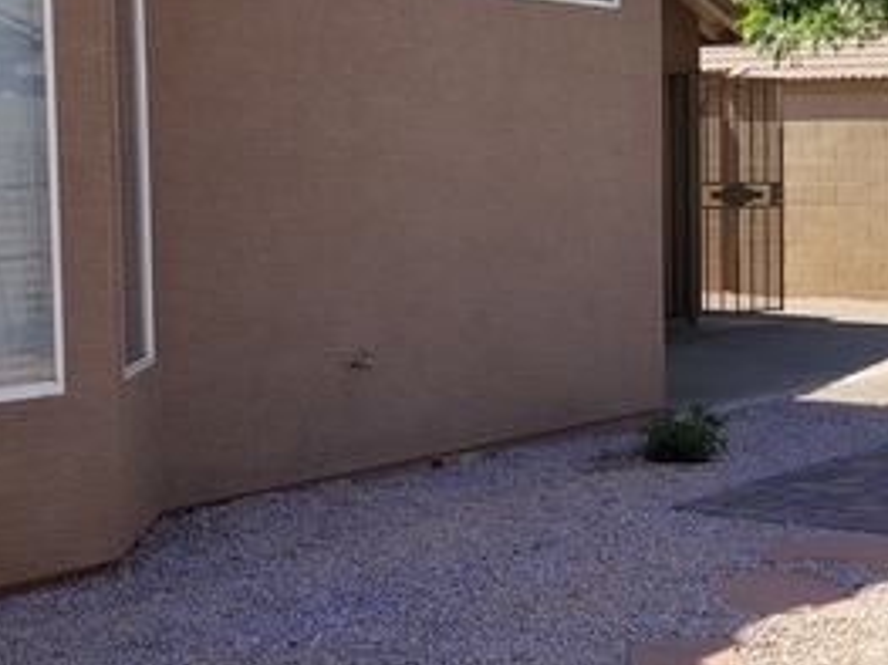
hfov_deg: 26.9
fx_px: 1692
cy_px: 270
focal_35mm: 66
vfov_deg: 22.2
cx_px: 991
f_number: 1.8
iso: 40
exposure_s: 1/1695
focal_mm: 5.4
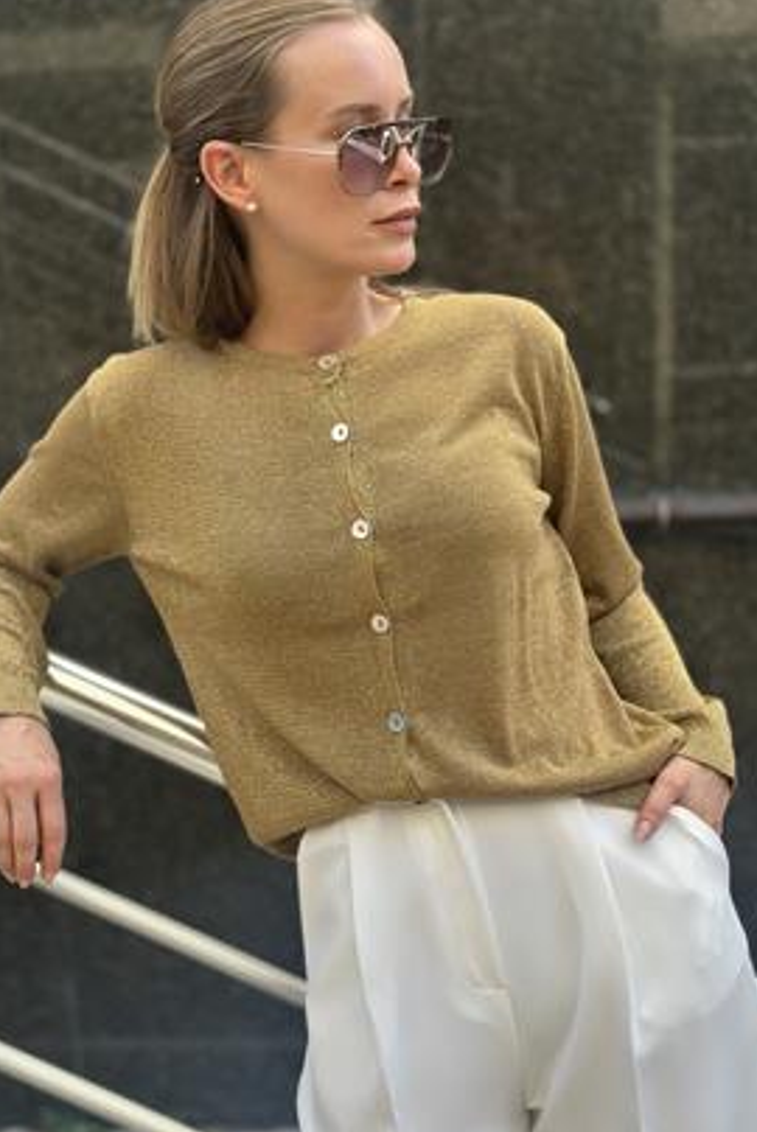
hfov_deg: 26.5
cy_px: 570
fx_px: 1606
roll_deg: +2.3
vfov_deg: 38.9
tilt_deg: -12.4
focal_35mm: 51
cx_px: 362
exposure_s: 1/634
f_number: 1.78
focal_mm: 6.86
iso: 80
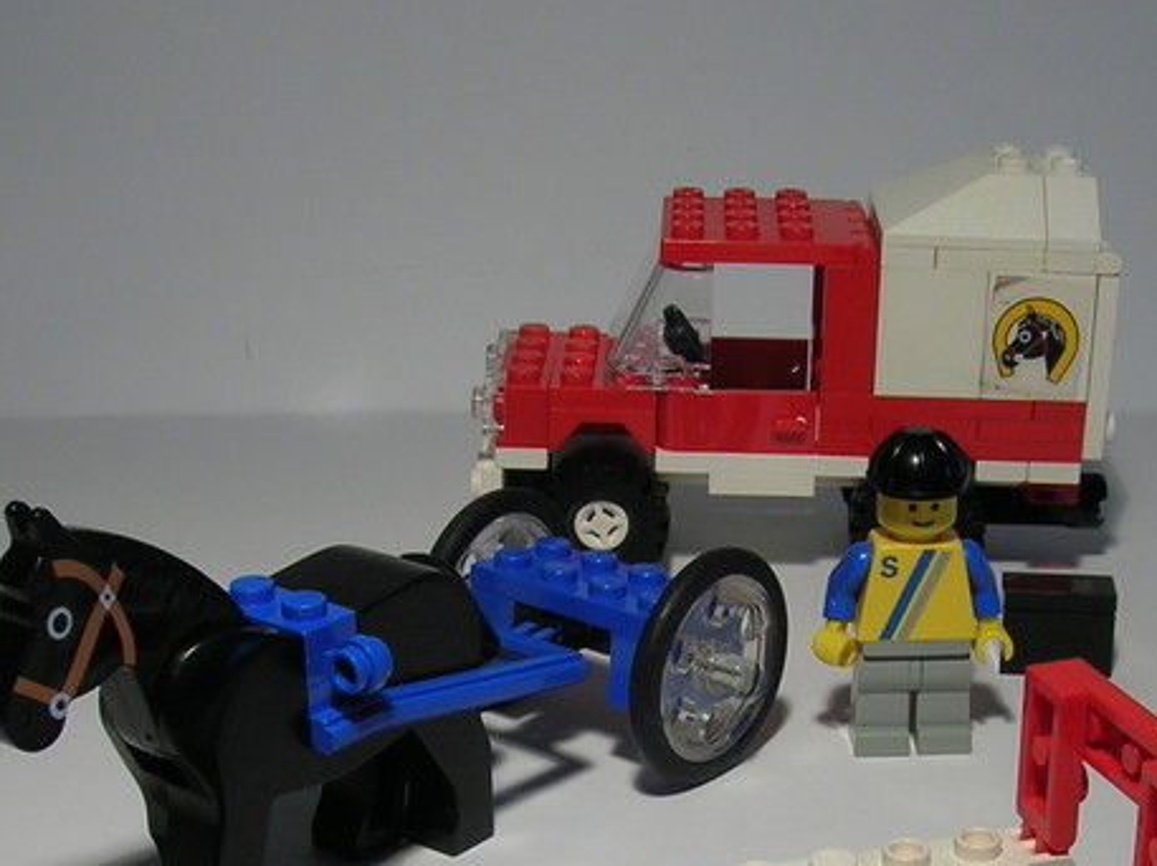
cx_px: 772
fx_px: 2238
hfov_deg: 28.8
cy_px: 766
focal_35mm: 67
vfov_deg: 21.5
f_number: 4.9
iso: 50
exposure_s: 1/20
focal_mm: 5.7
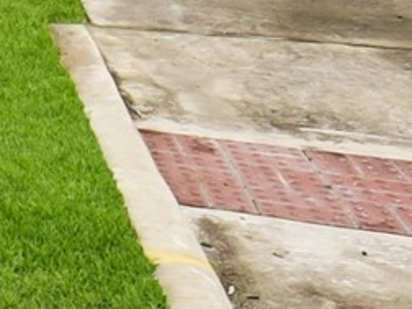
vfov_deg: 9.1
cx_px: -916
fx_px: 1381
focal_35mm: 116
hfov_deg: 10.3
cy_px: -723
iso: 500
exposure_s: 1/160
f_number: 11
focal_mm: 14
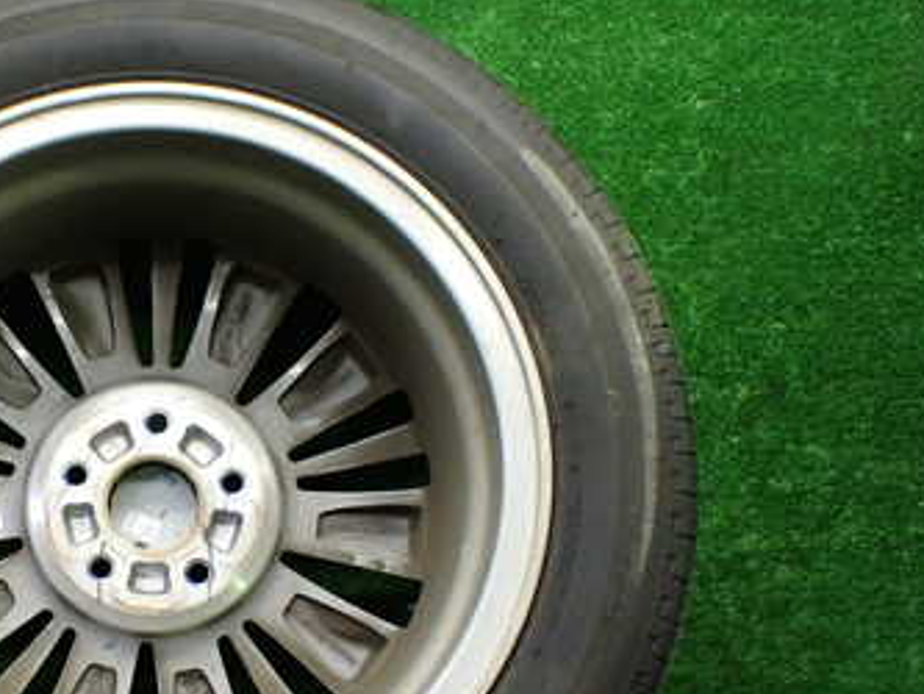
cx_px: 153
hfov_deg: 34.2
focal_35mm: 54
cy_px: 508
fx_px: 1442
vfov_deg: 26.7
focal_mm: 5.4
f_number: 2.3
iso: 640
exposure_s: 1/125
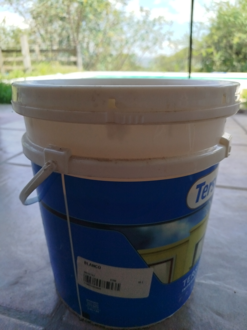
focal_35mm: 24
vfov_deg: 71.6
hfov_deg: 56.8
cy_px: 165
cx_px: 124
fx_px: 228
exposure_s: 1/389
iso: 50
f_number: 1.7
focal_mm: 5.31
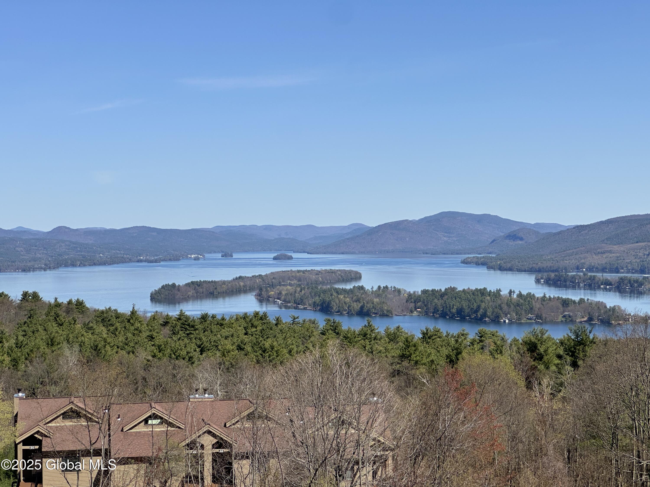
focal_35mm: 77
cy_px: 244
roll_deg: +0.1
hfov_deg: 25.3
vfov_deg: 19.1
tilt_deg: -0.4
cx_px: 325
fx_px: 1446
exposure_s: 1/1647
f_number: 2.8
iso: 32
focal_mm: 9
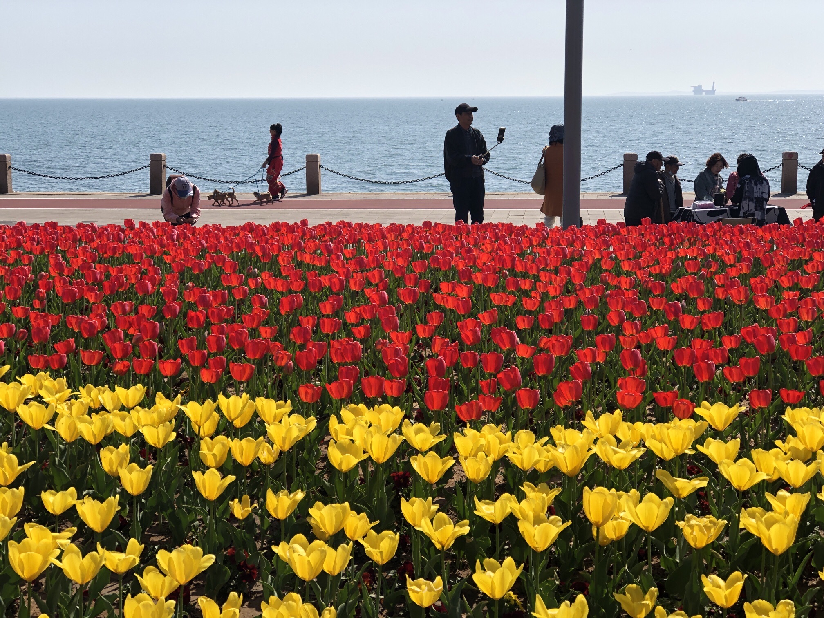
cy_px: 309
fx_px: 1357
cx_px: 412
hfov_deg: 33.8
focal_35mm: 57
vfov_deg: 25.7
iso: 20
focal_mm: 6.6
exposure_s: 1/1143
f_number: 2.8
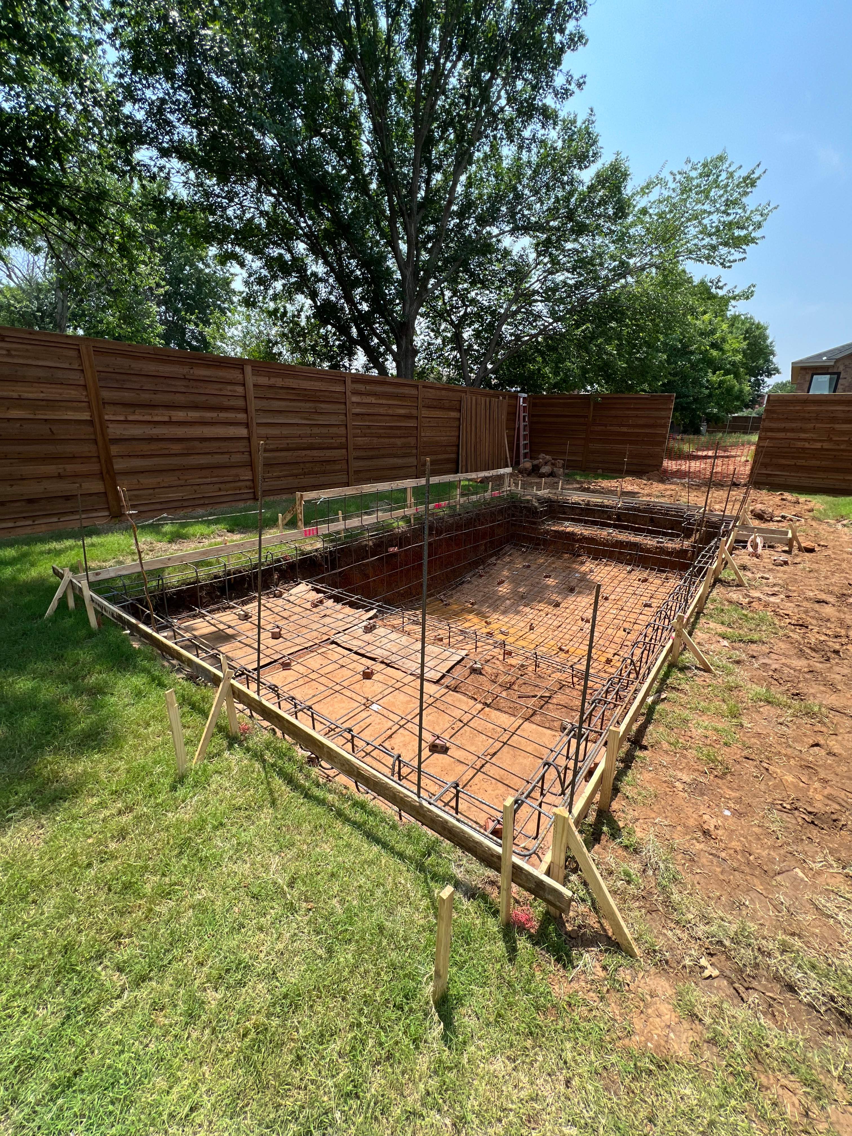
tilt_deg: -17.1
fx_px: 427
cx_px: 426
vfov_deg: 106.2
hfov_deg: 89.9
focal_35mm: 13
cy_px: 568
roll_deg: -0.7
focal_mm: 1.57
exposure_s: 1/861
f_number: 1.8
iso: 32
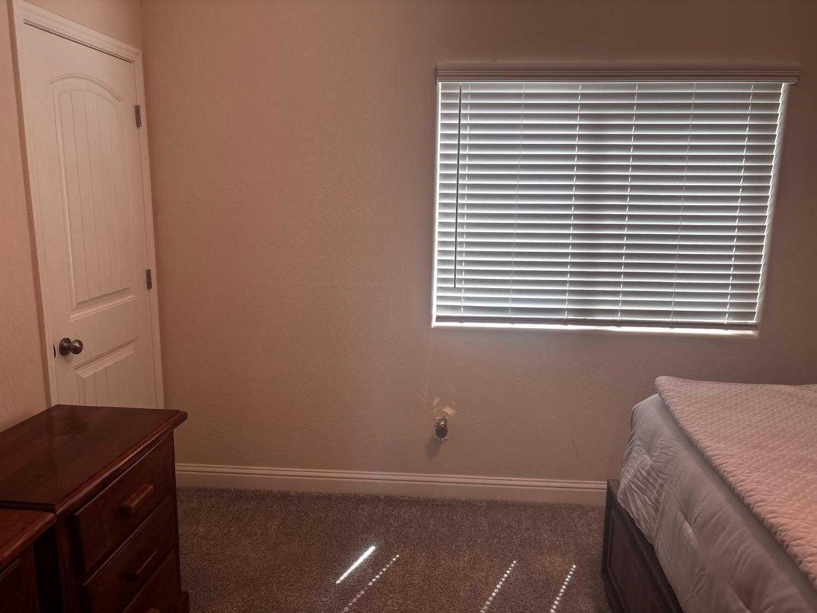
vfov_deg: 53.1
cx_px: 408
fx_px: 614
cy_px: 306
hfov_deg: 67.3
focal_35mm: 26
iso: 80
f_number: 1.6
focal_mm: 5.96
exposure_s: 1/120
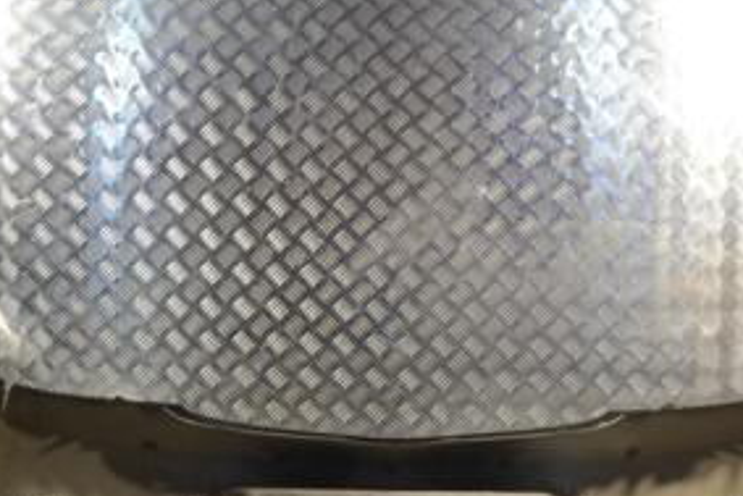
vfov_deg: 19.3
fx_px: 1445
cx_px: 399
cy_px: 409
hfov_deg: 28.8
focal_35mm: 70
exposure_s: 1/30
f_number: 4
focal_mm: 22
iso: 100
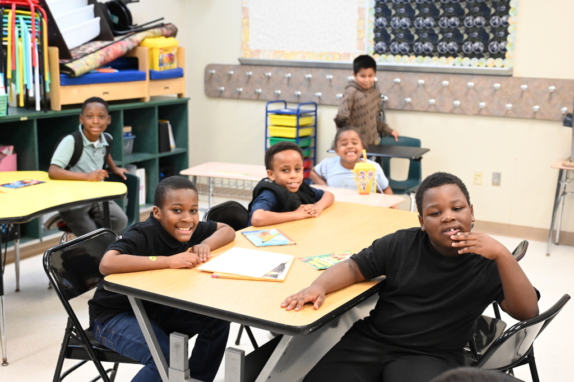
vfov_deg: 29.8
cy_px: 191
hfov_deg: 43.6
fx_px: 717
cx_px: 287
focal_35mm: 45
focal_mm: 45
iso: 6400
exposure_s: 1/250
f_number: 4
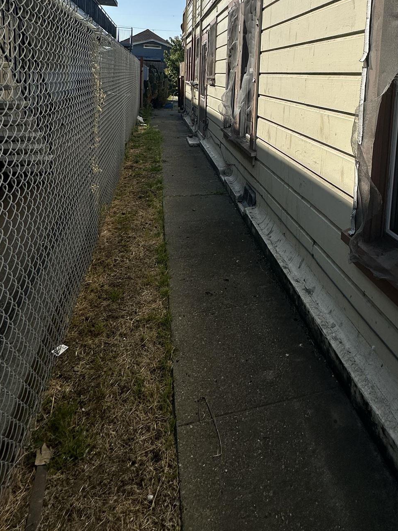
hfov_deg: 53.3
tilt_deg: -3.1
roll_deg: -3.4
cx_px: 279
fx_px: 383
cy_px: 110
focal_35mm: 25
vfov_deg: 63.7
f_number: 2.2
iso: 40
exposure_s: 1/2257
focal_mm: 2.22
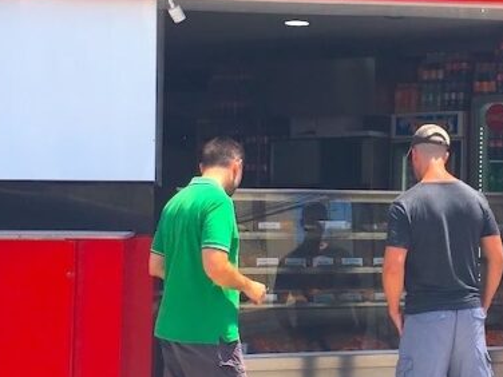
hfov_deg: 24.3
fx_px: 1148
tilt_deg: +1.3
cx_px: 416
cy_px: 178
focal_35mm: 79
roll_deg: -1.2
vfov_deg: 18.7
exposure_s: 1/1026
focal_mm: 4.15
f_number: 2.2
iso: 25
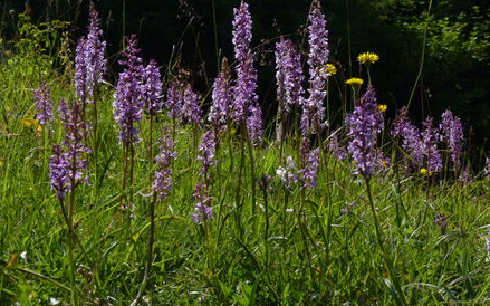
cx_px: 244
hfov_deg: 30.2
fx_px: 908
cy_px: 135
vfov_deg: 19.1
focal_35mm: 68
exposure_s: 1/1600
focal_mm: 11.1
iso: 400
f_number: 6.3
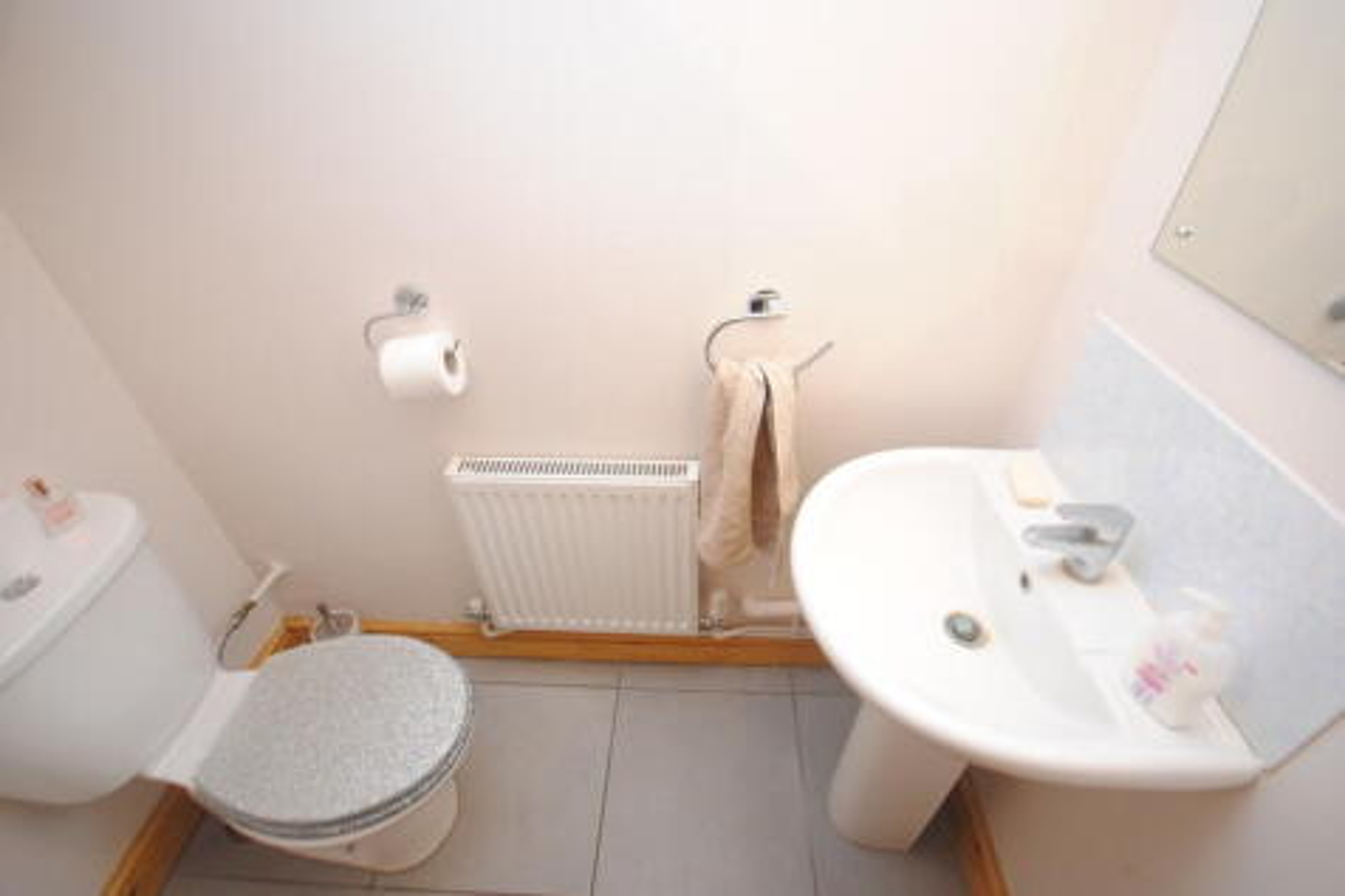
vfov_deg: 77.3
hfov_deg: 100.4
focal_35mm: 15
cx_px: 672
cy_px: 448
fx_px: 560
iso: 400
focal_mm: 10
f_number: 4
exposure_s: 1/6
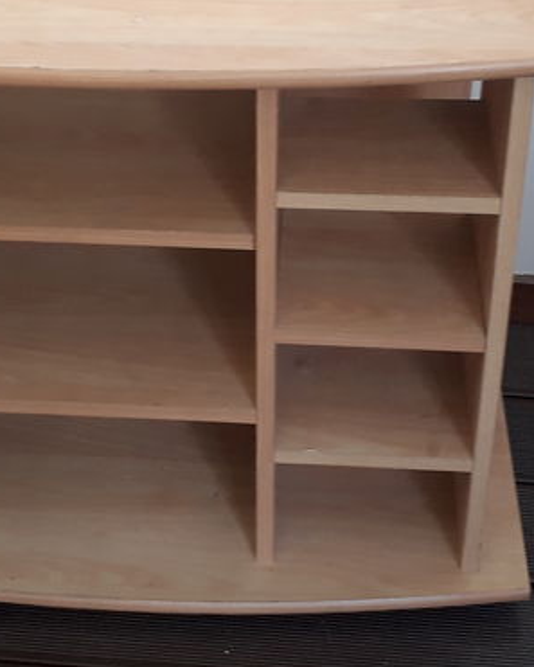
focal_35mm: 71
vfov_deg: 26.2
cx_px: 185
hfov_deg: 21.5
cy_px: 124
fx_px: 1402
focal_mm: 3.6
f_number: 1.9
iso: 100
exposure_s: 1/33
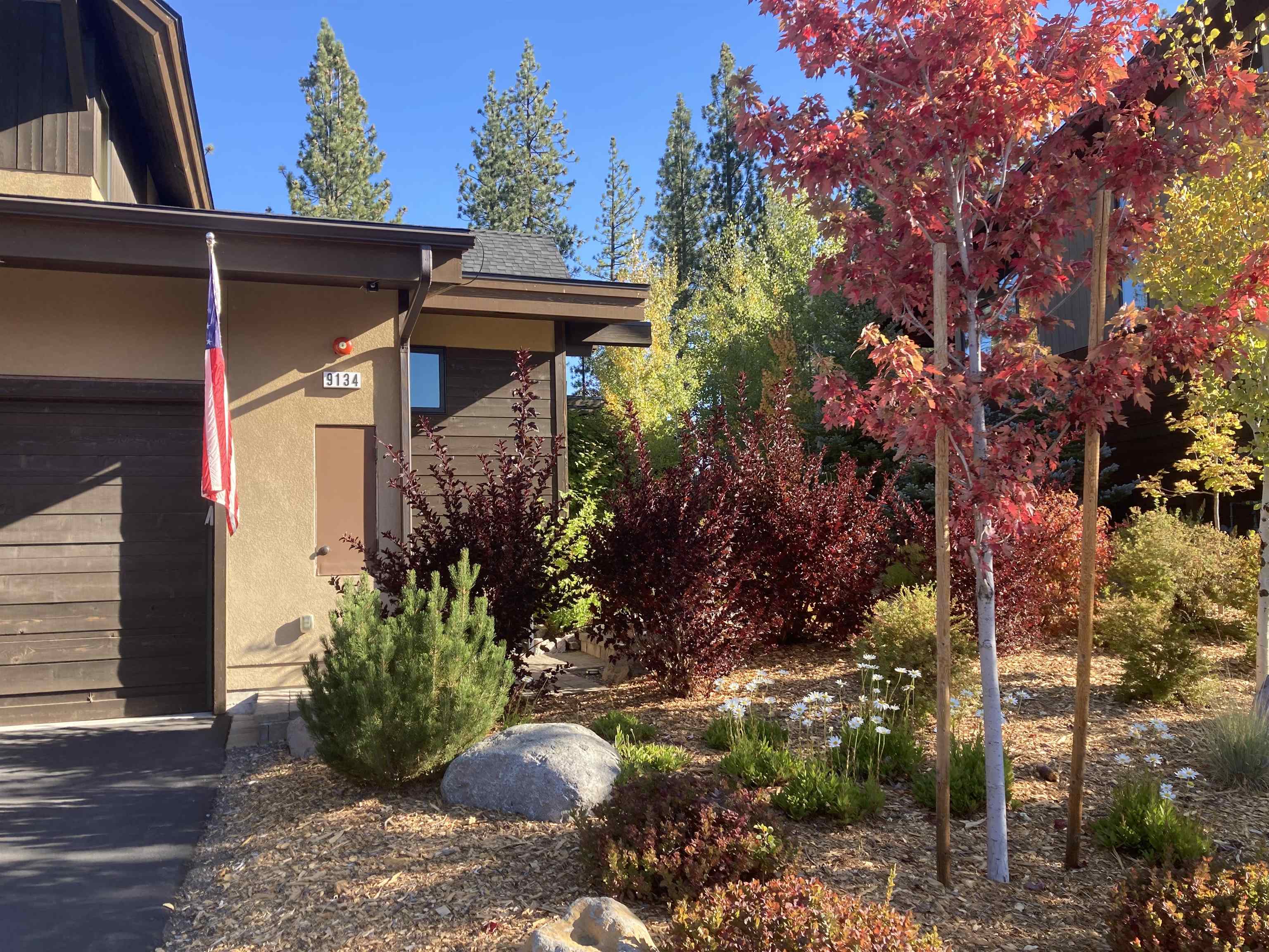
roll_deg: +0.4
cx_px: 634
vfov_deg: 49.7
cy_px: 476
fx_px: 1026
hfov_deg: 63.4
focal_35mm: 28
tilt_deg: +3.2
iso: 20
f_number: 1.8
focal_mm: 3.99
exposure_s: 1/362
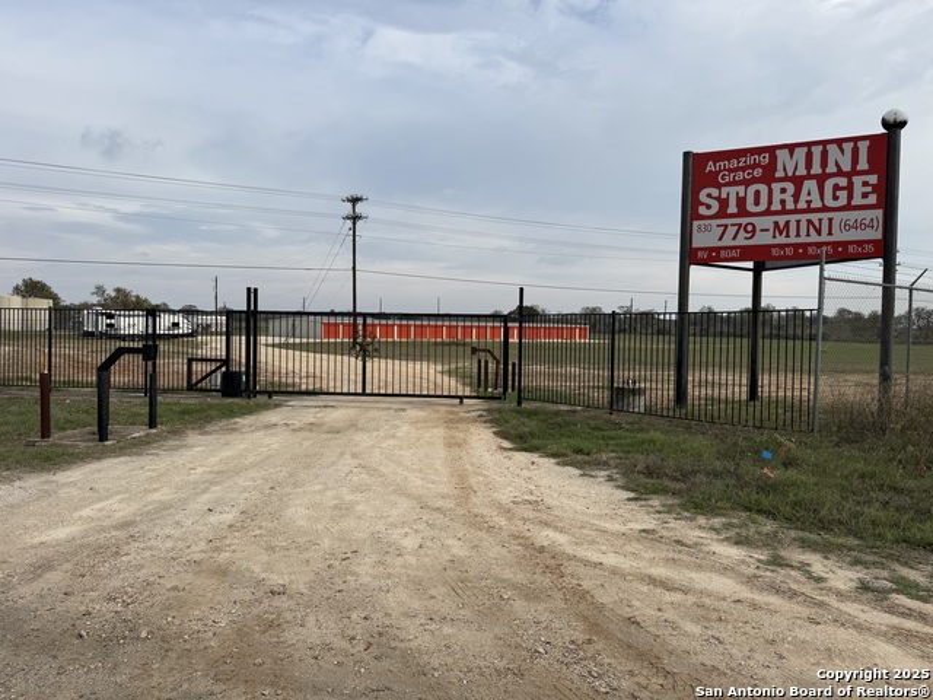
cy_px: 350
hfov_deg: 71.6
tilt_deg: -2.3
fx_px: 647
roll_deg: -1.0
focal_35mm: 24
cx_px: 466
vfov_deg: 56.8
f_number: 1.78
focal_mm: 6.76
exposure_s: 1/4950
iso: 80
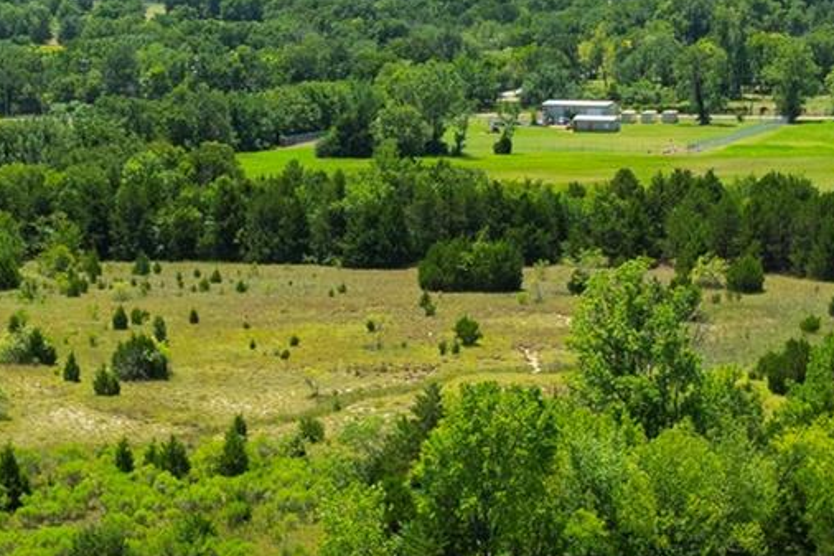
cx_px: 120
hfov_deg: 19.9
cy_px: 624
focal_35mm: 101
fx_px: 2339
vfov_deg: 13.3
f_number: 7.1
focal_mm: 12.29
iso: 100
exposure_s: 1/240
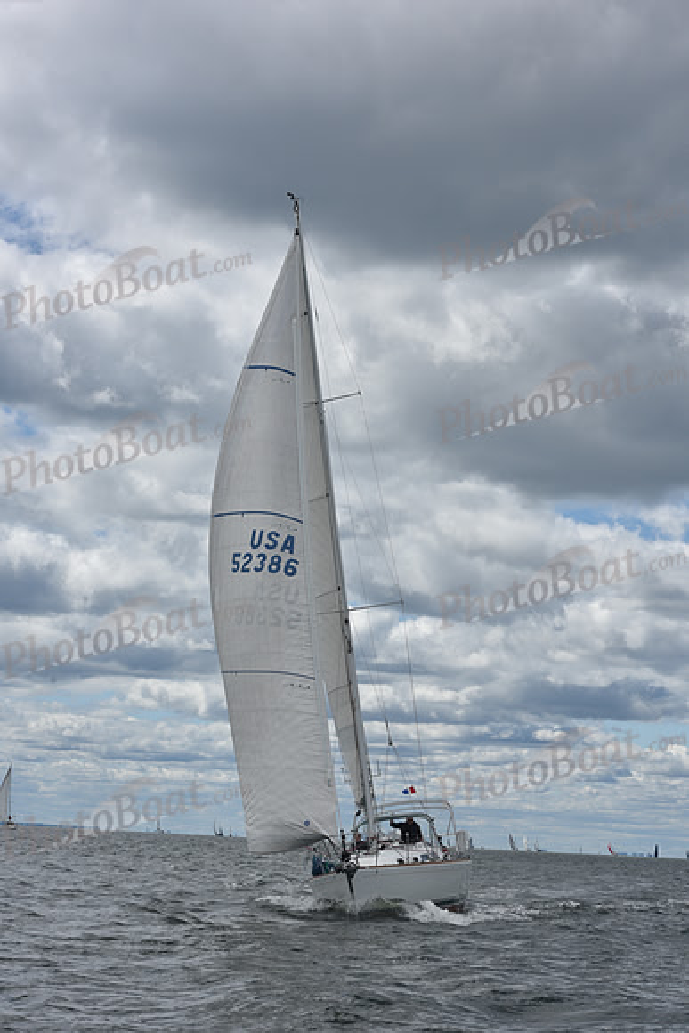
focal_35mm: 78
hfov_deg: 17.5
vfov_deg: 26.0
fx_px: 2238
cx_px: 344
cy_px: 516
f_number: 11
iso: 250
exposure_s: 1/800
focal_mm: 78
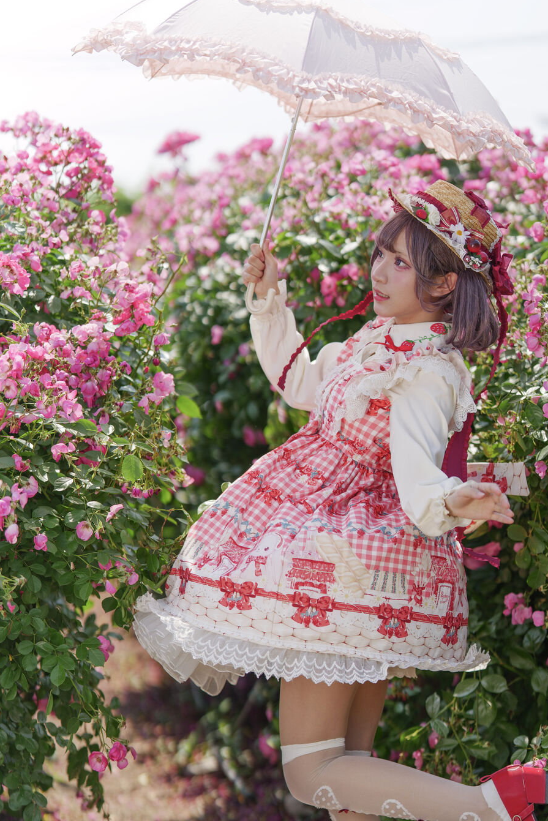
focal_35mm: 114
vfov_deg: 17.9
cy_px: 529
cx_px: 311
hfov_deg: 12.0
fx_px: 2601
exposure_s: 1/4000
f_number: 1.4
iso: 100
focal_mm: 85
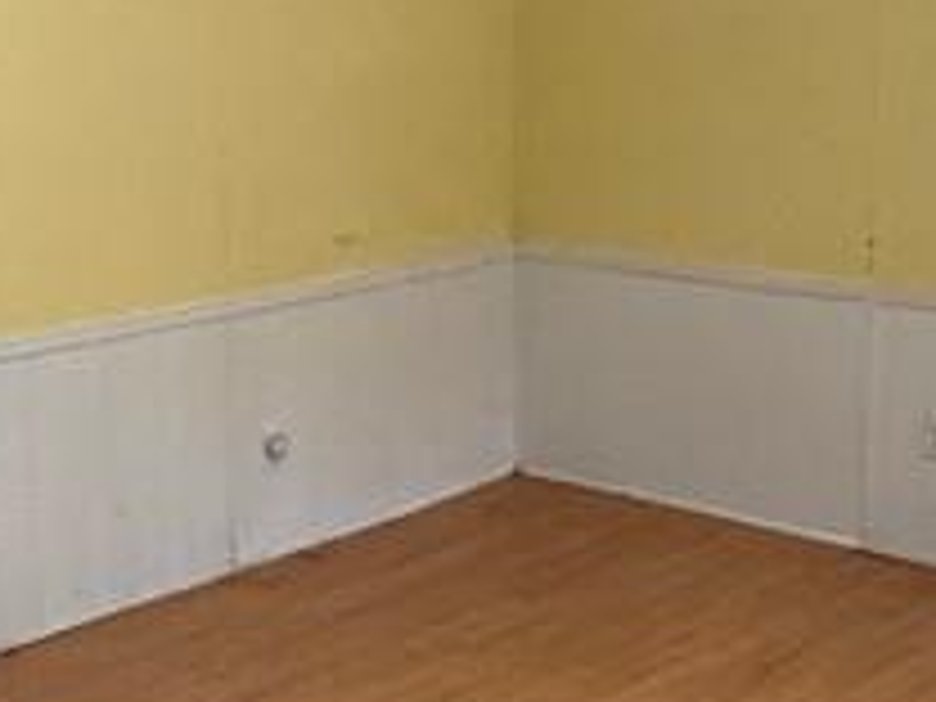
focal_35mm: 69
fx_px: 1866
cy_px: 266
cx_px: 477
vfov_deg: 21.3
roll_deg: +0.6
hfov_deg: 28.2
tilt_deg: -9.9
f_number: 2.2
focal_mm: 2.22
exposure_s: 1/60
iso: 640
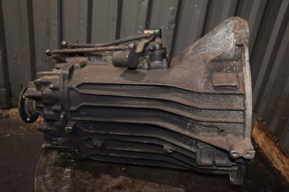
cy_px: 96
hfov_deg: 53.2
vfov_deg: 36.8
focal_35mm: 36
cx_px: 144
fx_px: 289
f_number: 5
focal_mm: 24
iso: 800
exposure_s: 1/60
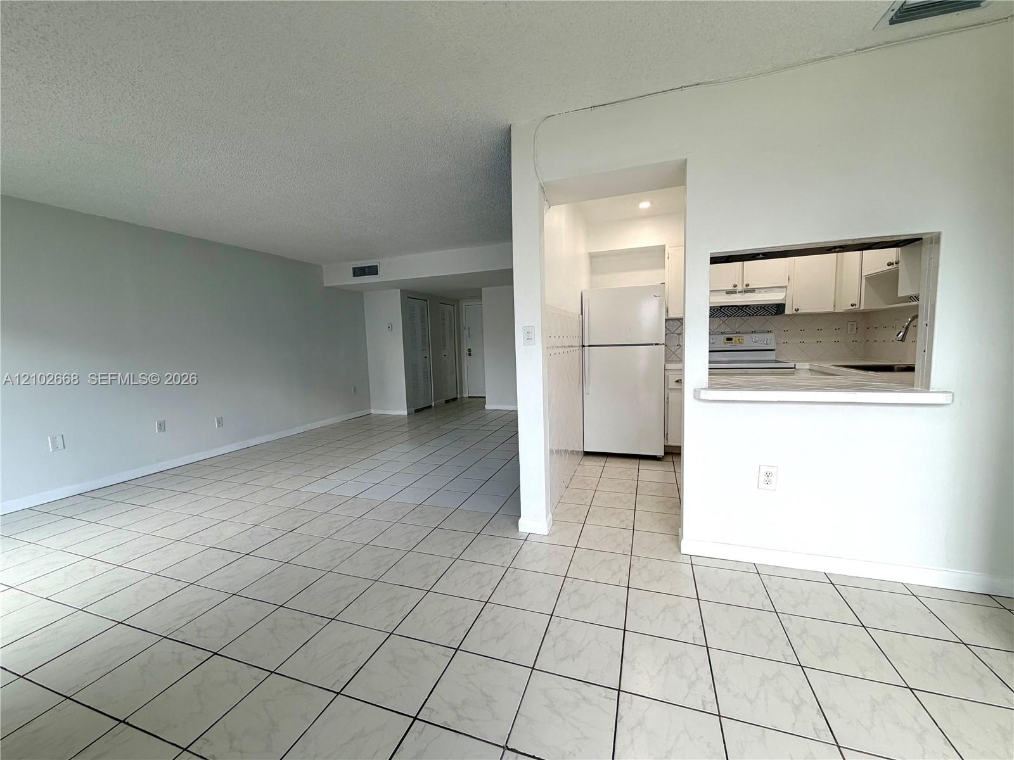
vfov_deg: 85.7
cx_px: 507
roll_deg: +1.7
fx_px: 410
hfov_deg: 102.1
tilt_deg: -5.6
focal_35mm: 14
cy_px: 380
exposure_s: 1/120
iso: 50
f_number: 2.2
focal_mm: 2.22
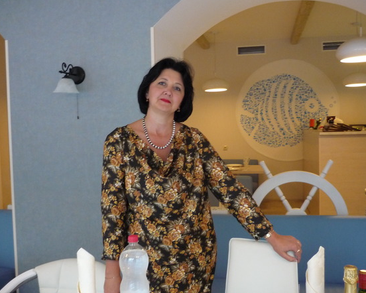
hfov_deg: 51.5
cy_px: 145
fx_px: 379
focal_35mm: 35
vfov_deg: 42.2
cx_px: 191
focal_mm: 5.5
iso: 400
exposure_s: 1/10
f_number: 2.8
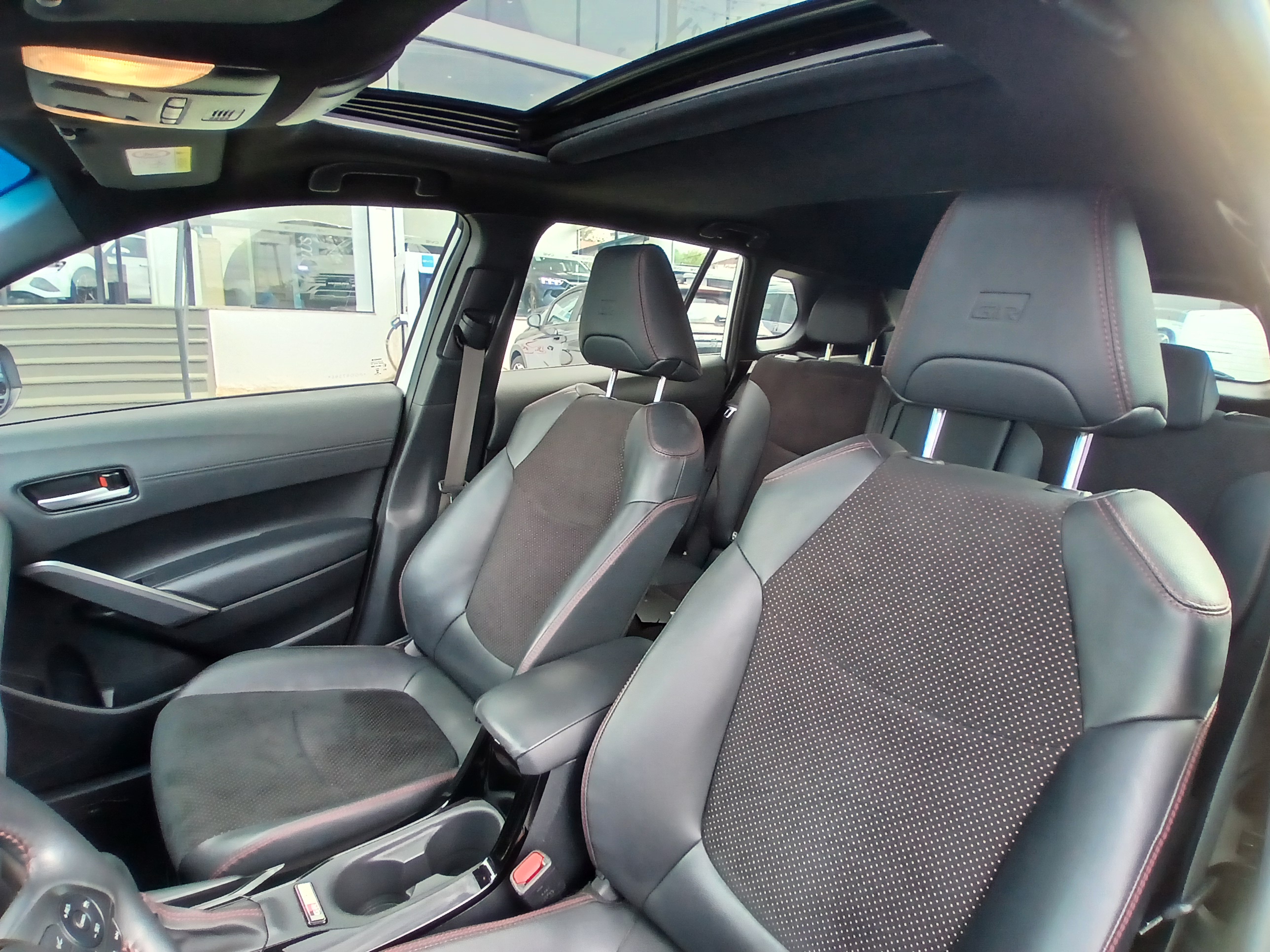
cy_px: 476
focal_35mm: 17
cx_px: 635
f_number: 2.2
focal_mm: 1.4
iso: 100
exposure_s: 1/50
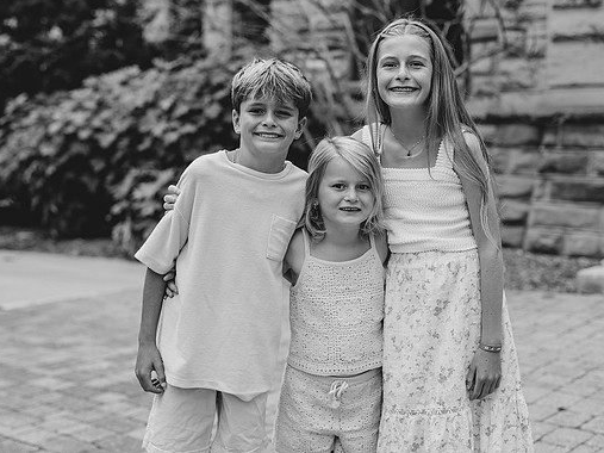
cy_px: 224
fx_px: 959
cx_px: 320
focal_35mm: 55
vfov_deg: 26.5
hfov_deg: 34.9
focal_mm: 50
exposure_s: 1/400
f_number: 2.8
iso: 640
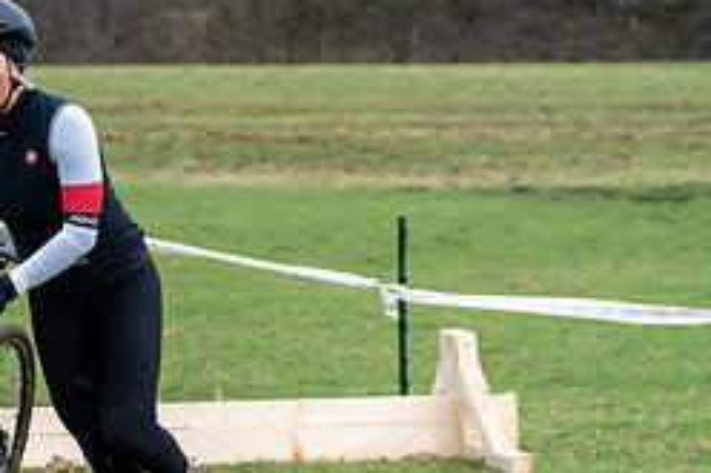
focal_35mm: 164
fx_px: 3237
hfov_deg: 12.4
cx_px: 6
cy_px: 113
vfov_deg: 8.3
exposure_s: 1/1000
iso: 1250
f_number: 3.5
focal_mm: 70
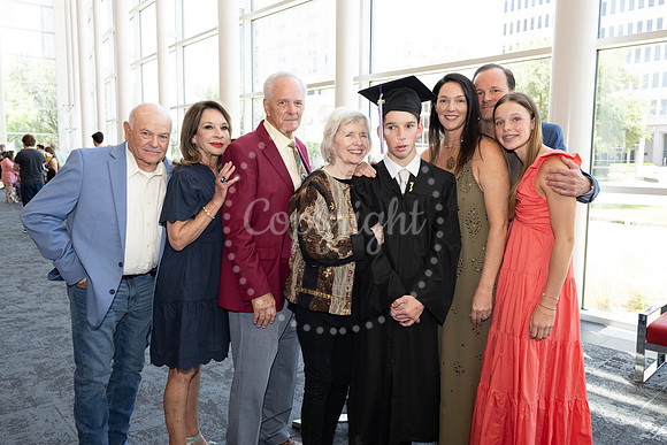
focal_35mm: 28
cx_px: 334
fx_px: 528
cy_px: 222
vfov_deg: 45.7
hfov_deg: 64.5
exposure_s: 1/200
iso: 800
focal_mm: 28.5
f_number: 5.6
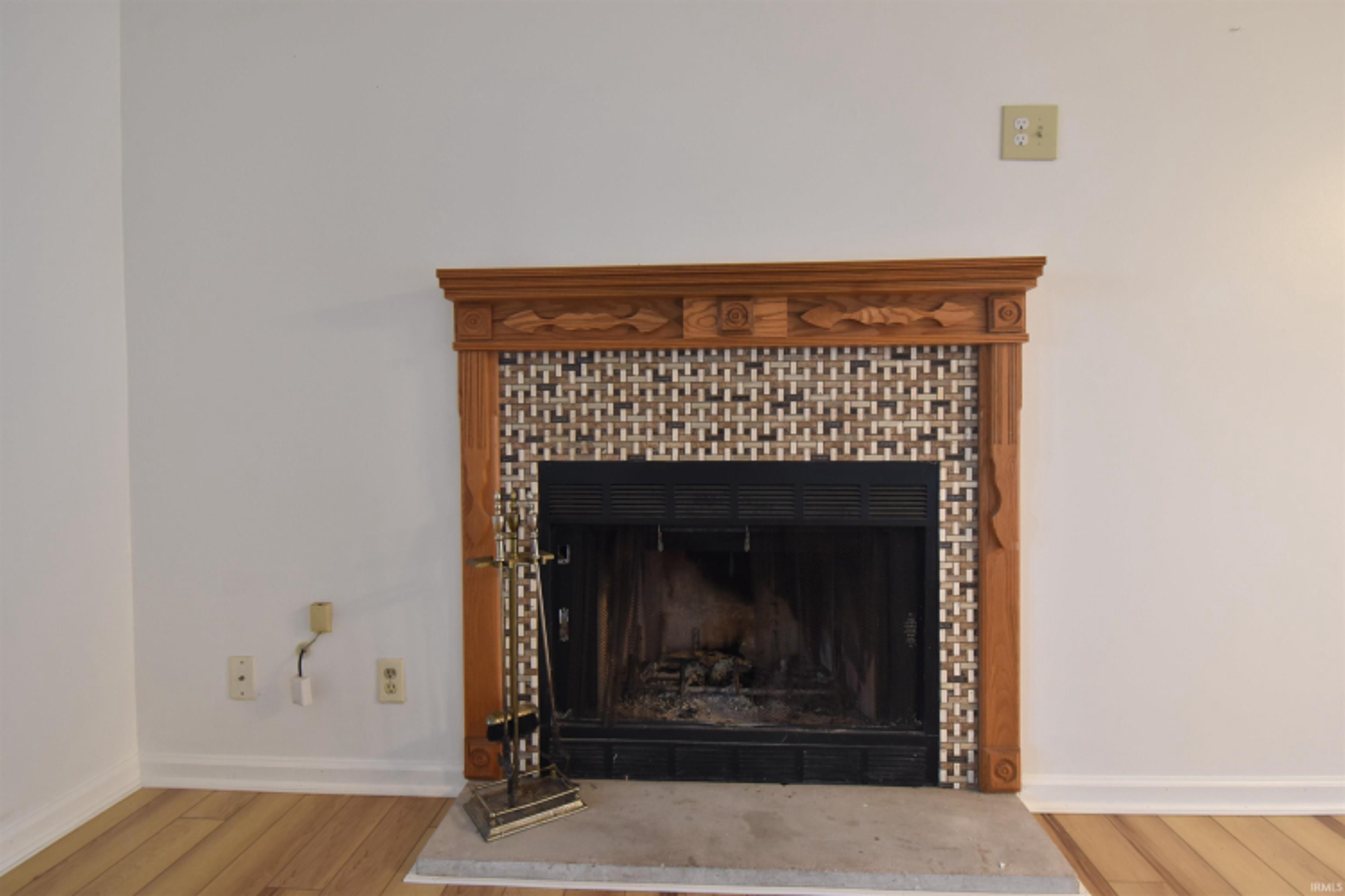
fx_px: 728
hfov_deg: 85.4
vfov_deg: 63.2
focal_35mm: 20
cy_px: 448
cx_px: 672
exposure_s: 1/6
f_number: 7.1
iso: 400
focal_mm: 13
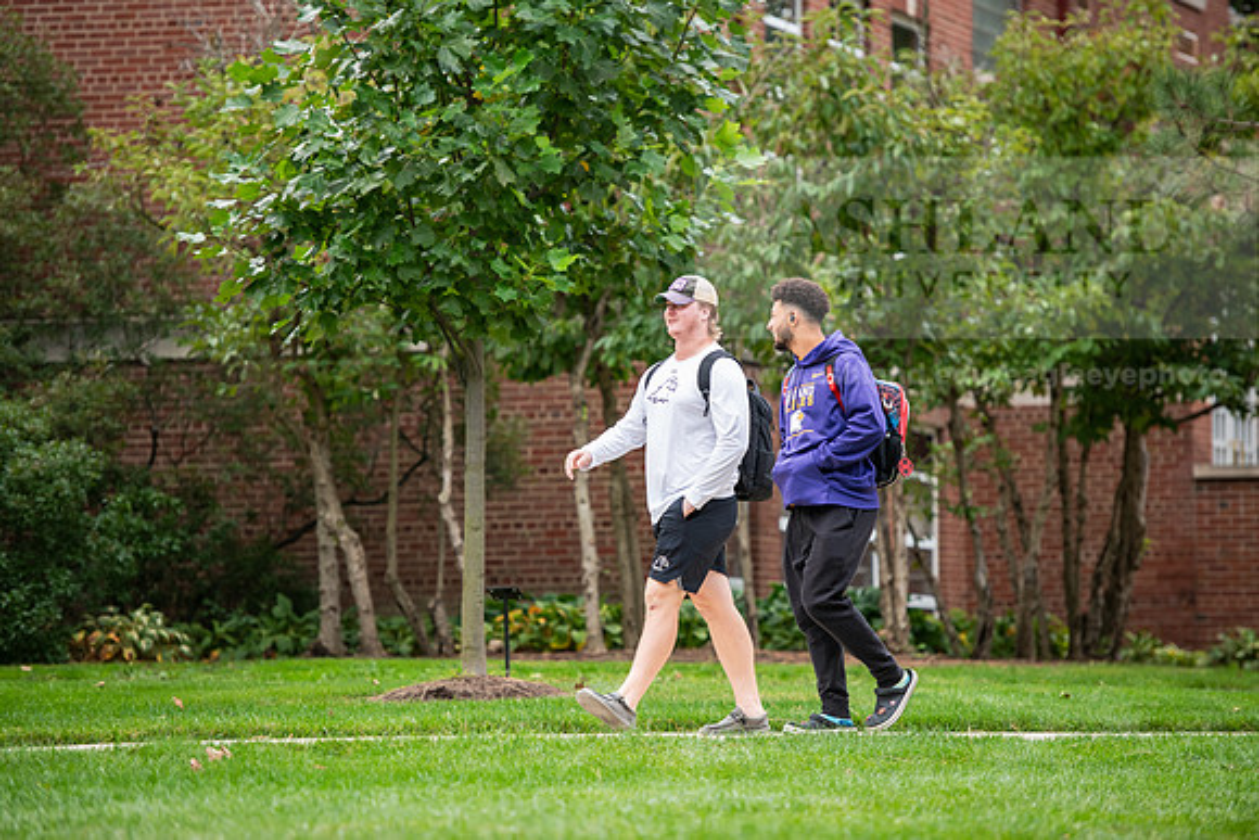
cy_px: 420
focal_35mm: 175
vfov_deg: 7.9
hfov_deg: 11.7
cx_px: 630
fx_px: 6121
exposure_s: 1/320
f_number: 3.2
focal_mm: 175
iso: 320
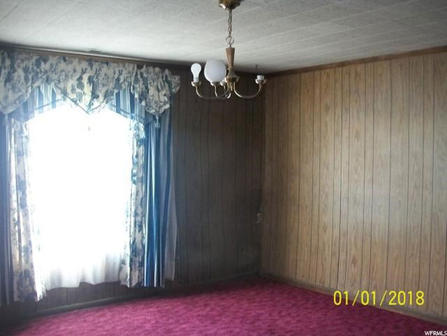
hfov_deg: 51.4
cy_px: 168
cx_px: 224
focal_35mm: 36
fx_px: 465
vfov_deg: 39.7
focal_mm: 6
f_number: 2.7
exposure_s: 1/30
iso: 240
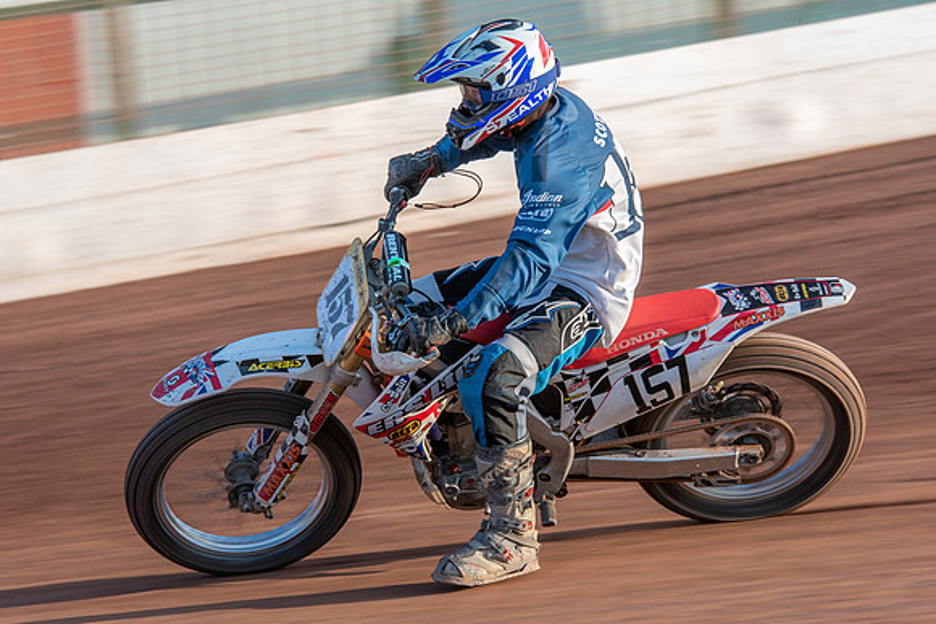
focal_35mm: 235
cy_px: 300
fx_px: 6107
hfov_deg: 8.8
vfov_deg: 5.9
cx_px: 455
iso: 100
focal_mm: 160
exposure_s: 1/200
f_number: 5
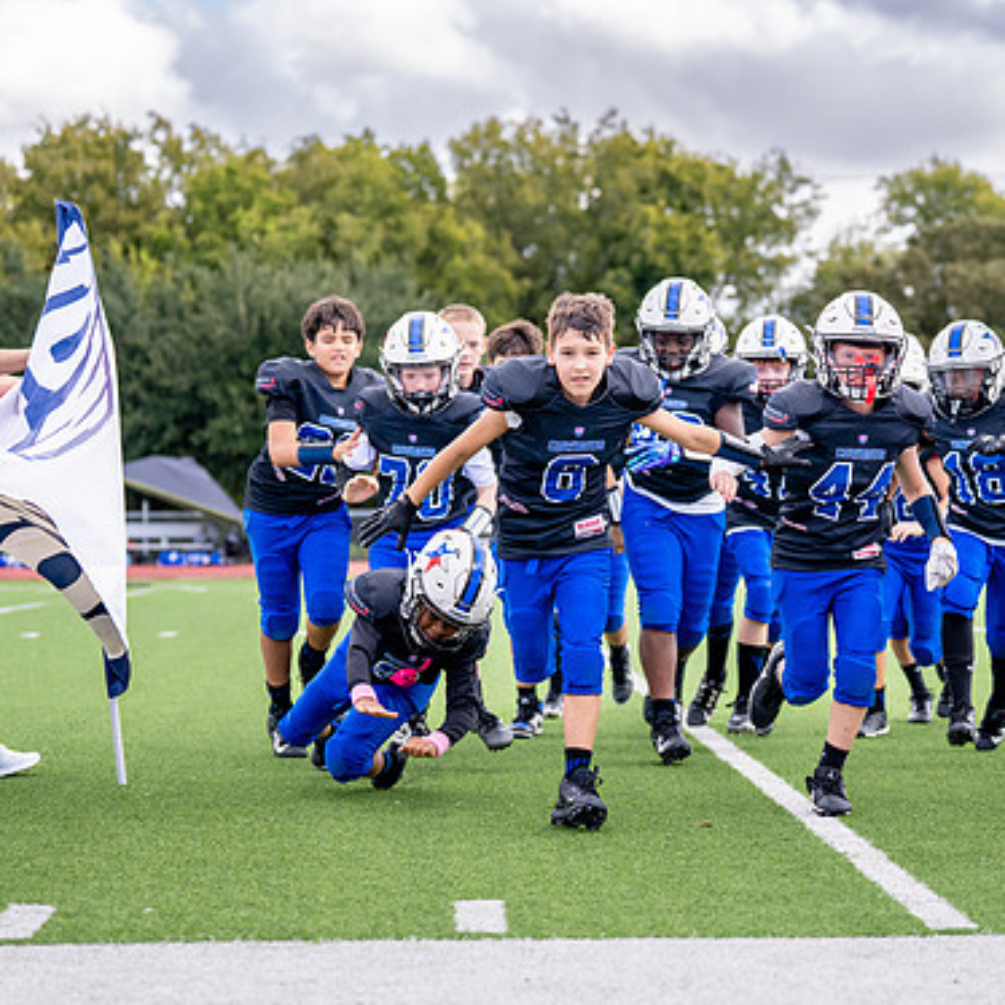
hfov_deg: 16.1
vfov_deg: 16.1
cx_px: 611
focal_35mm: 108
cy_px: 428
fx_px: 3547
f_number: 2.8
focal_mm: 70
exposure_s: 1/2000
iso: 250
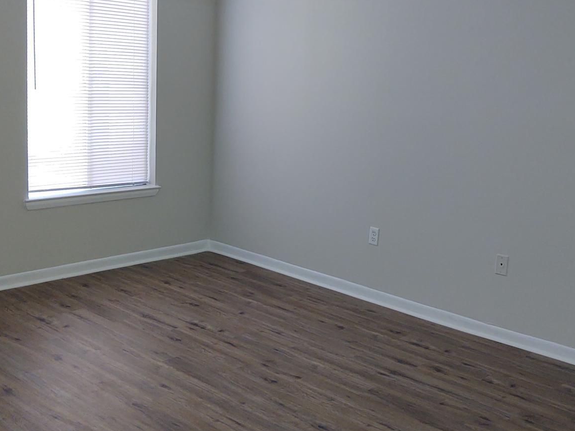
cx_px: 294
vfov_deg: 30.3
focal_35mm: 48
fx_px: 797
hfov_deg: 39.7
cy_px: 221
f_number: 1.7
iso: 106
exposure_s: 1/60
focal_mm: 4.75
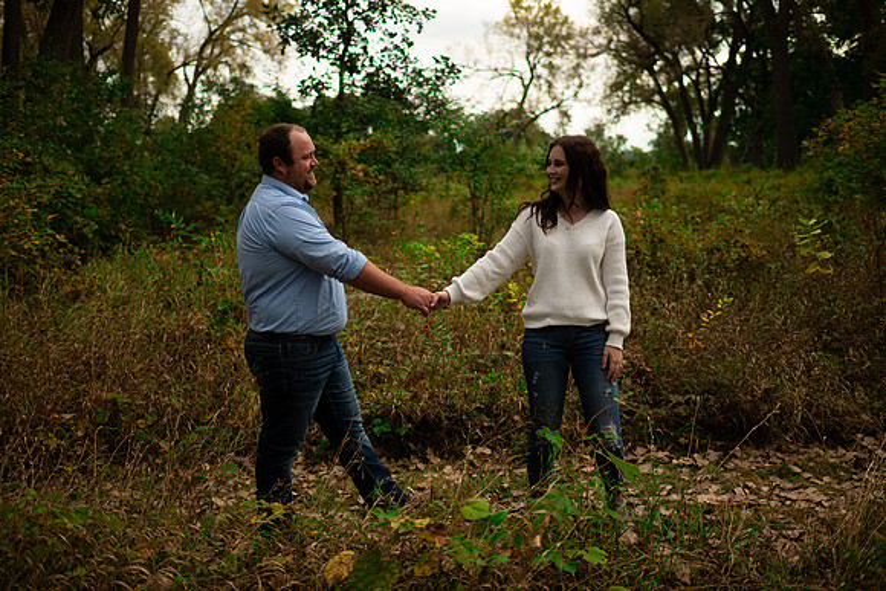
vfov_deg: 37.9
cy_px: 296
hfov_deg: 54.4
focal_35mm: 35
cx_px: 443
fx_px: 862
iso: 100
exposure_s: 1/1250
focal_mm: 35
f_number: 1.8
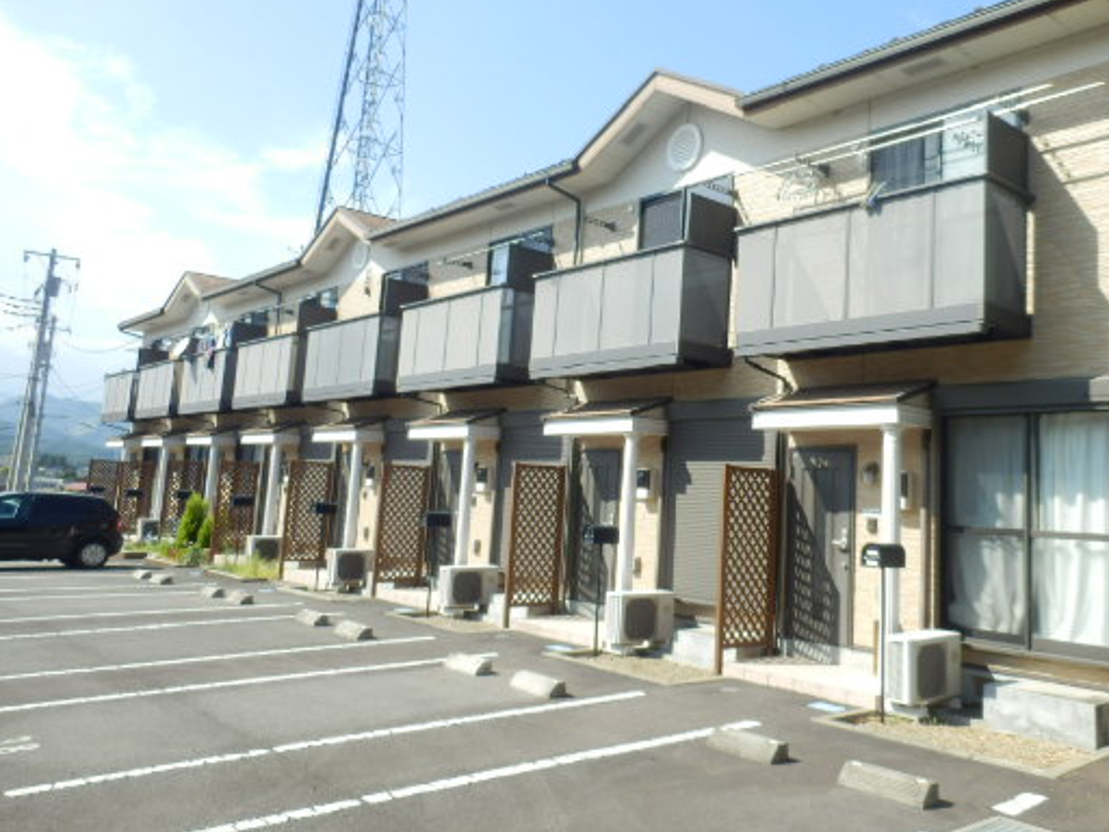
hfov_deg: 59.2
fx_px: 961
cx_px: 689
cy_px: 366
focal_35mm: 30
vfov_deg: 46.7
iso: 80
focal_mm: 4.2
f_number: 3
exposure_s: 1/500
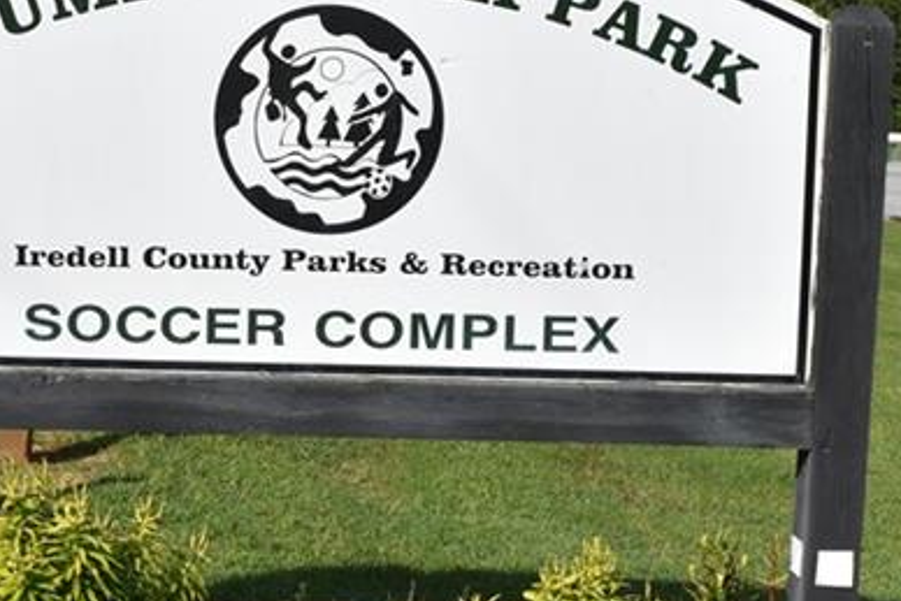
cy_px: 230
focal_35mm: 87
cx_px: 276
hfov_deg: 23.2
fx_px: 2178
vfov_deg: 15.7
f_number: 10
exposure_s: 1/250
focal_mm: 22
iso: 100
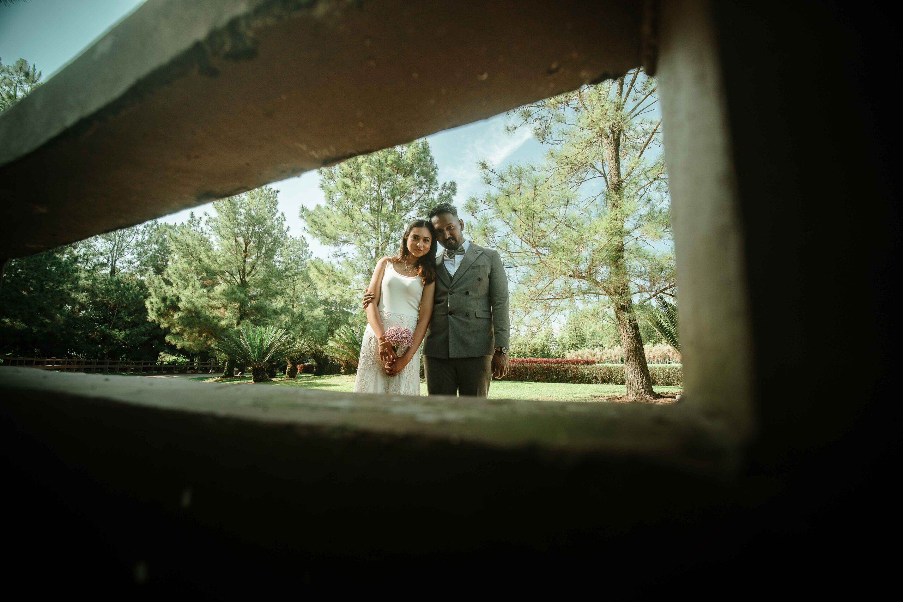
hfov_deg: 106.3
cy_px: 301
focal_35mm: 14
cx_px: 452
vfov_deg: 83.3
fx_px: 339
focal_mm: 9
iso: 100
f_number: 2.8
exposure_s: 1/160
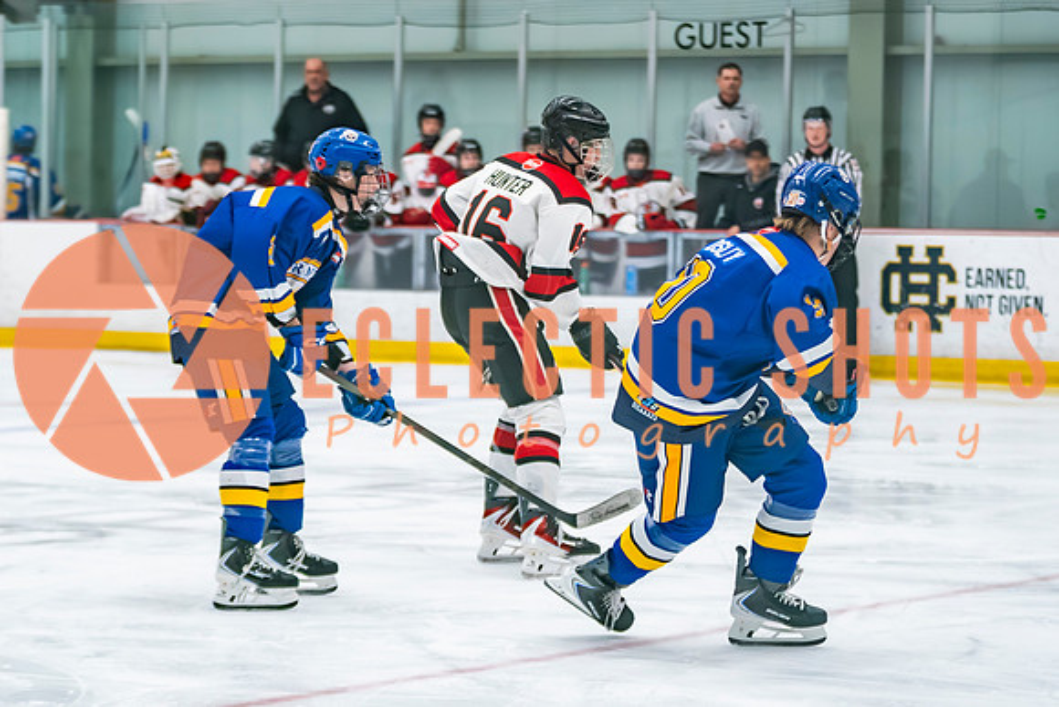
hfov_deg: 14.1
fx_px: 4286
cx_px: 495
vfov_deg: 9.4
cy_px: 383
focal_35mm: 146
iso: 1250
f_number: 2.8
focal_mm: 85
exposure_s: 1/640
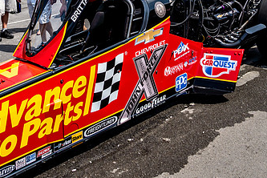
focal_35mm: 55
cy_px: 4
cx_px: 110
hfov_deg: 36.1
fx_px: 408
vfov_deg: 23.7
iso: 100
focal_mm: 18
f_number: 4.5
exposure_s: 1/2000
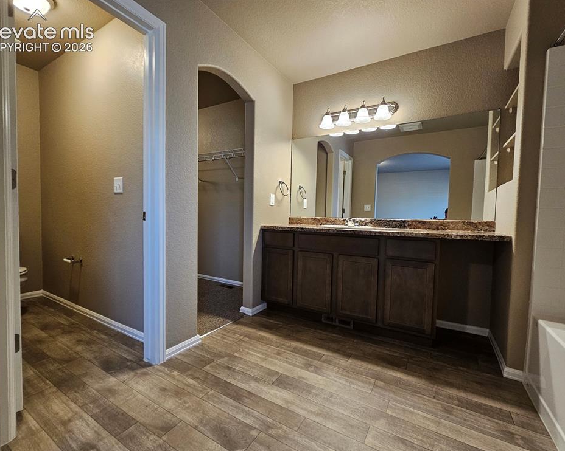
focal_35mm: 14
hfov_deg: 100.7
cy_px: 231
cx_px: 287
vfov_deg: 87.9
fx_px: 234
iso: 250
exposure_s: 1/60
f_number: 2.2
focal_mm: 2.2
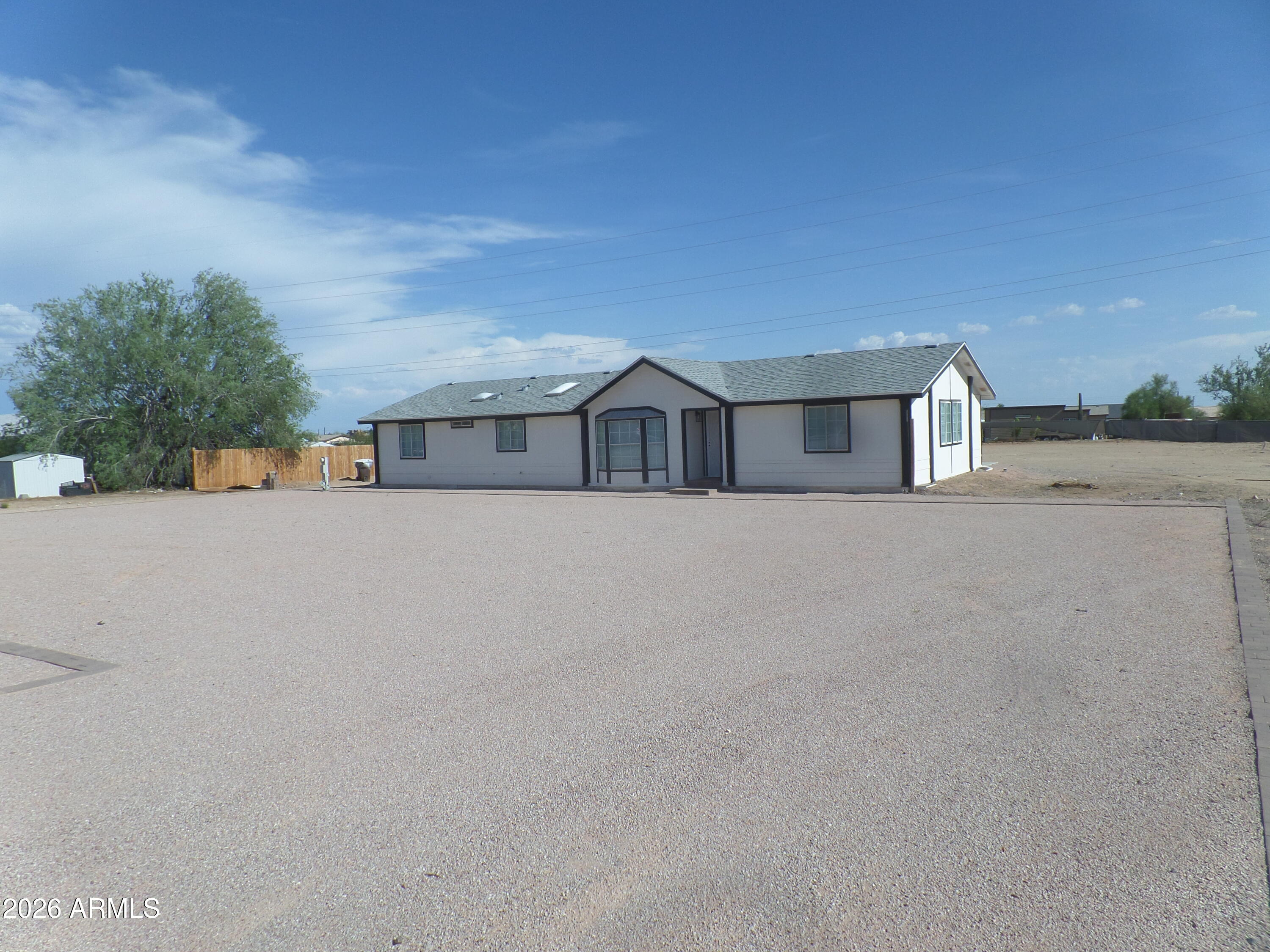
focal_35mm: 23
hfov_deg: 73.9
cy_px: 476
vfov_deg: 58.9
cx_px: 635
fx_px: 844
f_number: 4
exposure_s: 1/1500
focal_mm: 4.1
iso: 100
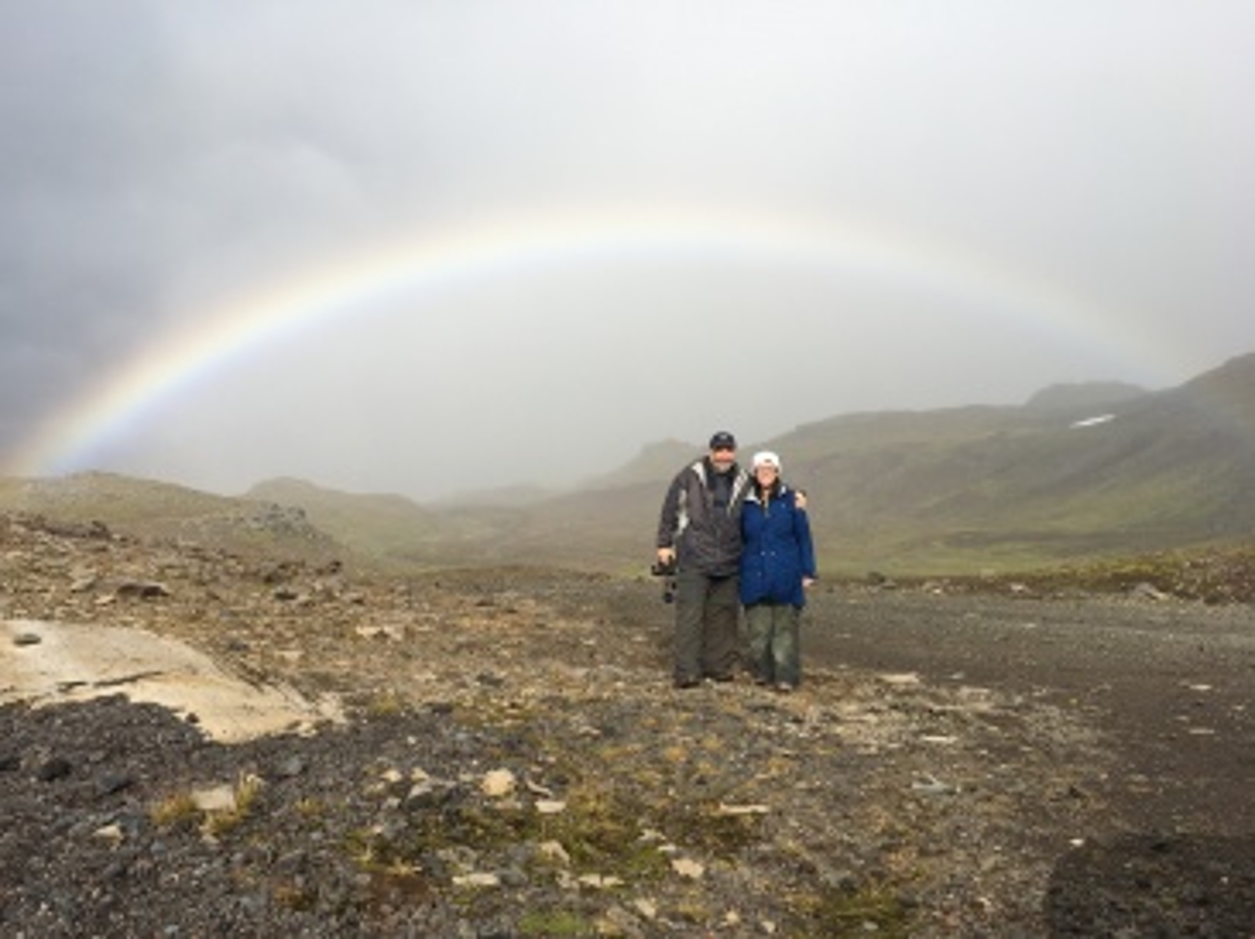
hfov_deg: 61.7
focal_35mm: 29
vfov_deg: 48.2
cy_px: 470
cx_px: 628
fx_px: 1051
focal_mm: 4.15
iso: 25
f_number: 2.2
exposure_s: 1/2653
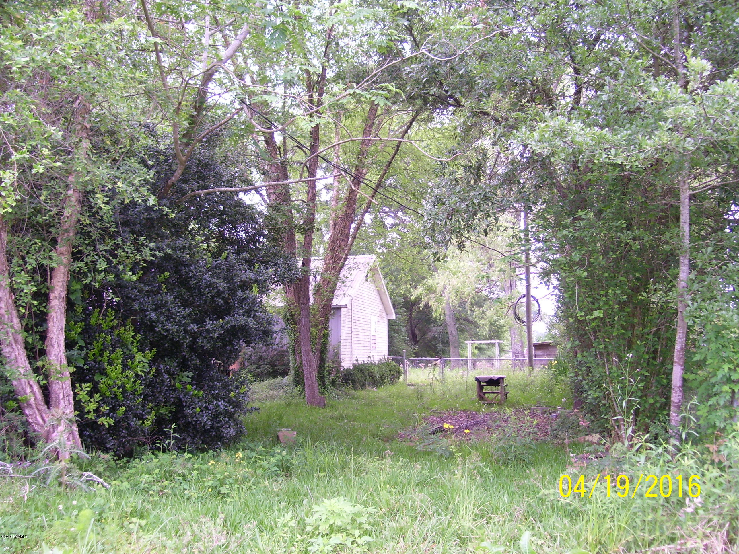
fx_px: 790
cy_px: 277
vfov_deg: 38.7
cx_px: 370
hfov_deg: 50.1
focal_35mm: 37
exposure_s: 1/90
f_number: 2.7
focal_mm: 6
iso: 80
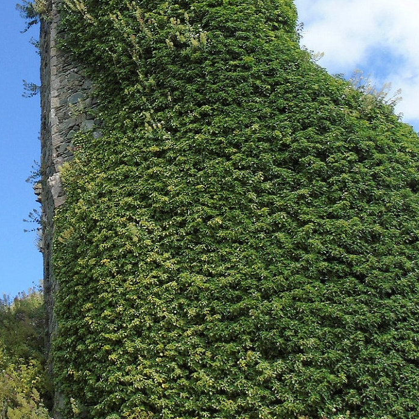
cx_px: 85
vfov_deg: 32.9
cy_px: 120
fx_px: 698
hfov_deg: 32.5
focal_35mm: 51
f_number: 3.4
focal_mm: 4.4
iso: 80
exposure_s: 1/640
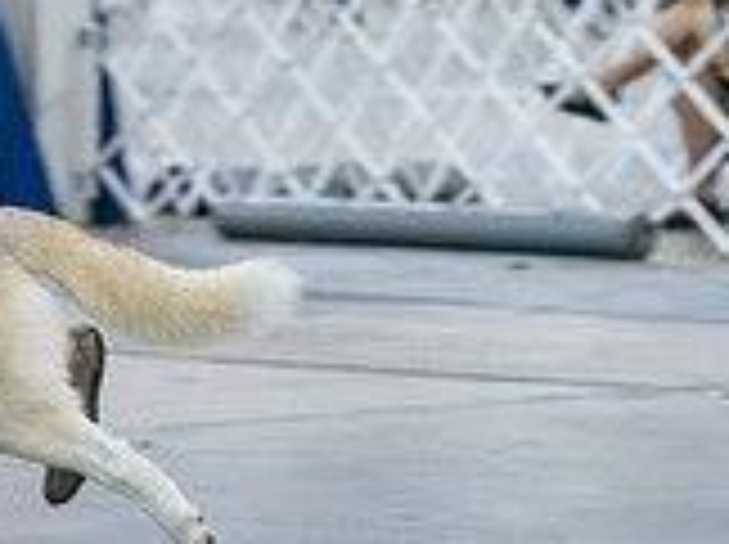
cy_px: -16
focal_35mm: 373
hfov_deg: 5.3
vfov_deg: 4.0
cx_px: -522
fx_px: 7844
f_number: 4
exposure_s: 1/200
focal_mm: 108
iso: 6400
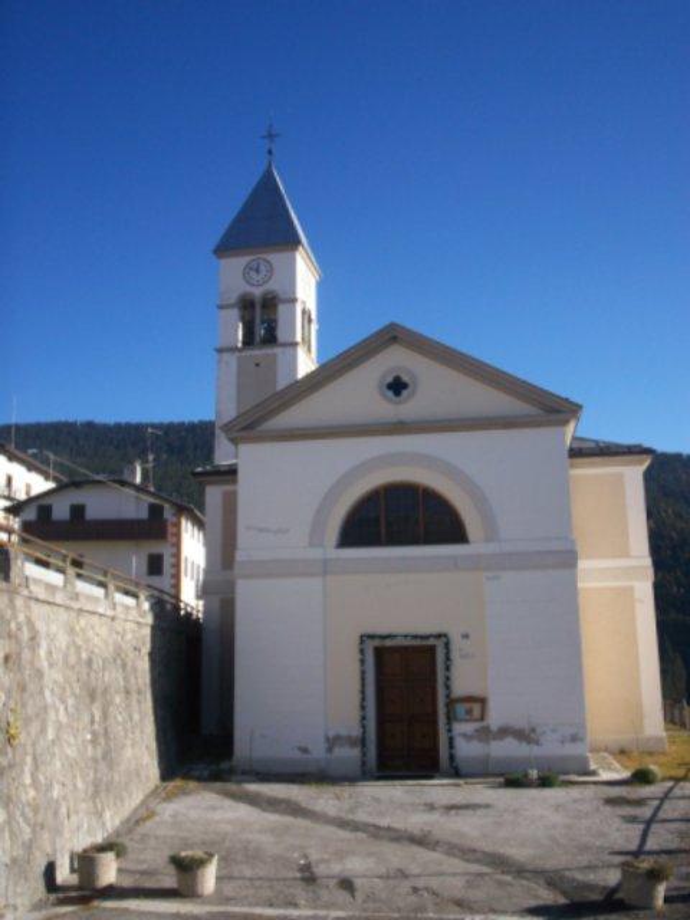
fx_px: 957
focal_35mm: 36
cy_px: 460
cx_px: 345
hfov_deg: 39.7
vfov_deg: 51.4
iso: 100
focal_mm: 5.9
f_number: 4.5
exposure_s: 1/552
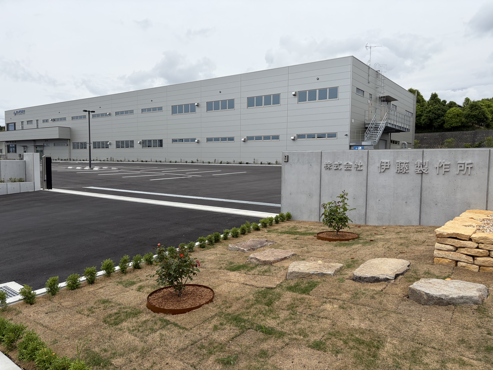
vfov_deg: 53.1
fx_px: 370
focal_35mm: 26
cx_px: 246
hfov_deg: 67.3
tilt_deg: -4.0
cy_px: 185
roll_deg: -0.2
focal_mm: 5.96
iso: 50
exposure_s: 1/2639
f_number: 1.6
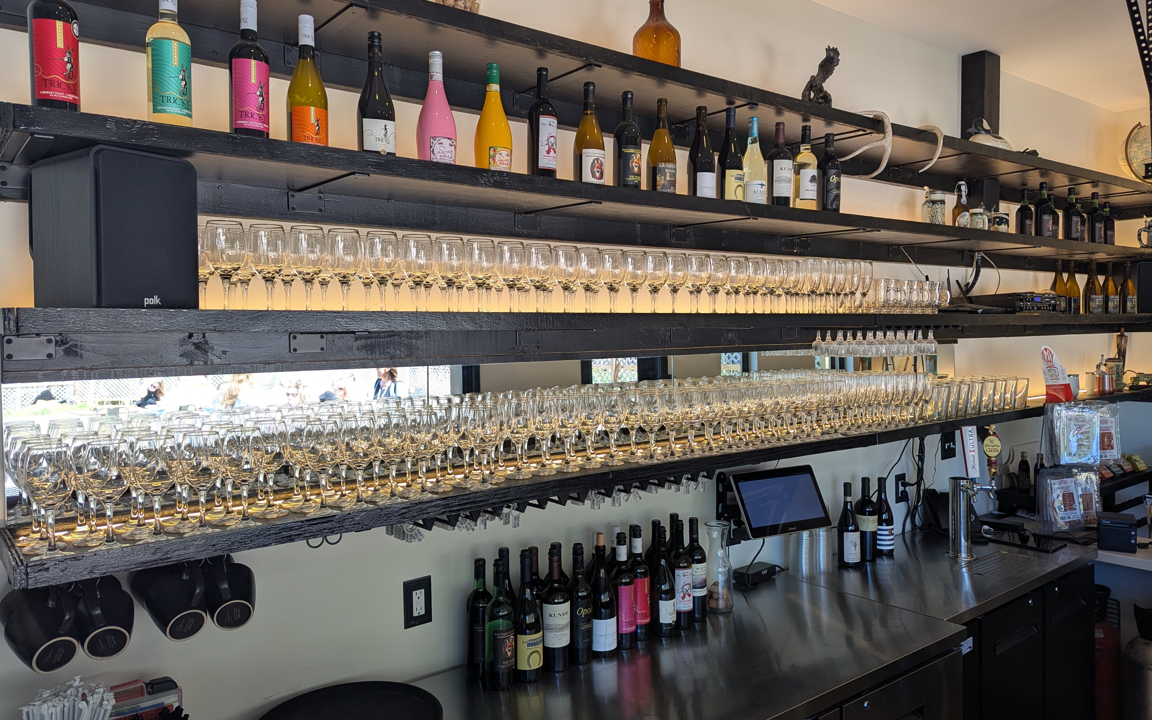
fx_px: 816
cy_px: 350
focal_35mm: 26
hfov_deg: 70.4
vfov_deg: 47.6
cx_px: 565
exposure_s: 1/120
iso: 40
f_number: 1.85
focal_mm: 6.81
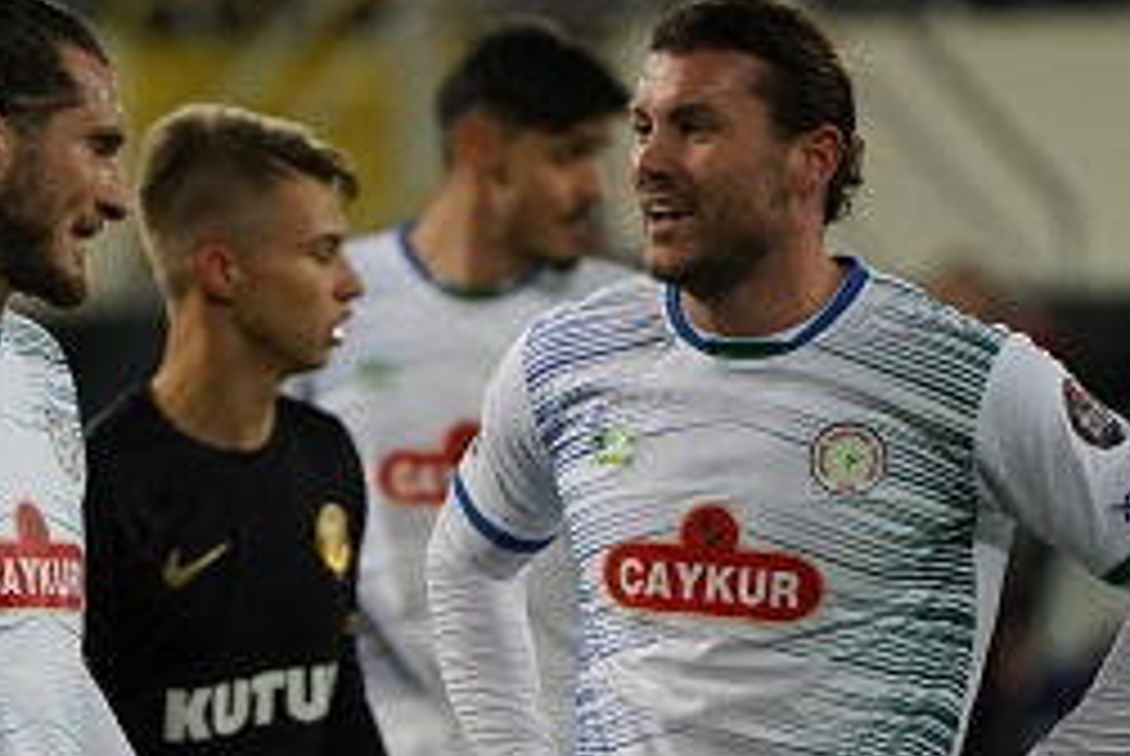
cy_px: 580
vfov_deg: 1.4
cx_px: 315
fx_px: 30011
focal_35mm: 955
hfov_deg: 2.2
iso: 6400
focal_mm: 400
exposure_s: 1/2000
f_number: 5.6
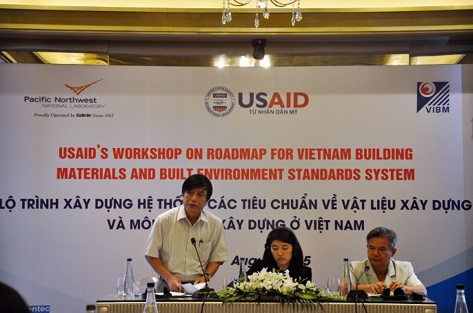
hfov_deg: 17.1
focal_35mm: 120
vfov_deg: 11.4
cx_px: 236
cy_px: 156
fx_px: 1574
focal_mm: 80
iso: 800
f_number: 5.3
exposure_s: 1/40
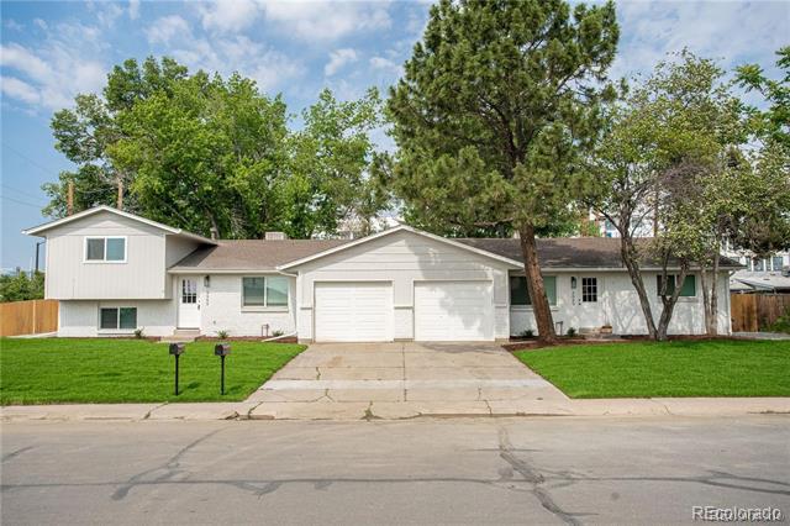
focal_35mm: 29
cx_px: 395
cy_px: 263
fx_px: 636
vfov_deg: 44.9
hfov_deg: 63.7
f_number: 8
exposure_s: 1/1000
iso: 400
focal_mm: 29
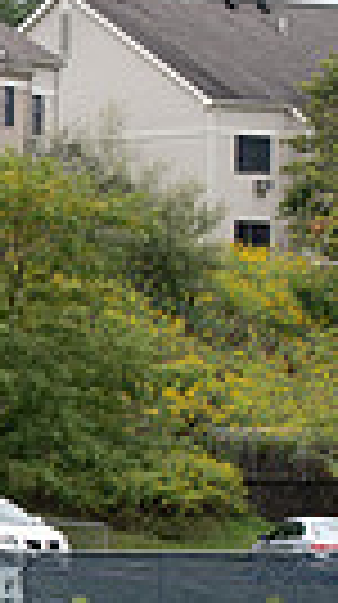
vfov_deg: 5.2
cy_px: 700
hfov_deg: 2.9
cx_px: -843
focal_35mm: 412
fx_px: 6589
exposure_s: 1/500
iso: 320
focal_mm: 90
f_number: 5.6
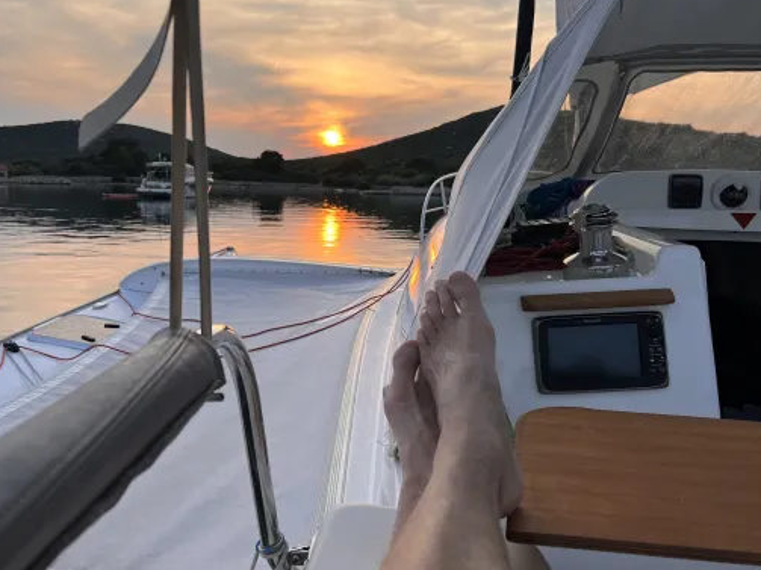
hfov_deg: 58.3
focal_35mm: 31
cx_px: 353
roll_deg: -1.2
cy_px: 257
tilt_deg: -6.6
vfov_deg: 45.4
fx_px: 681
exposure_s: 1/887
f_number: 1.5
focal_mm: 5.7
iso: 50
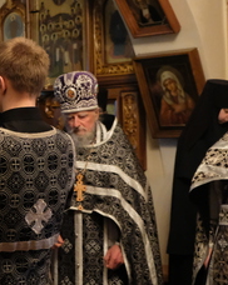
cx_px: -96
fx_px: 802
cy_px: 143
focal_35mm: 95
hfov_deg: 15.2
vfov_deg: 20.2
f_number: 3.2
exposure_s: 1/105
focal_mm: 24.3
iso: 6400
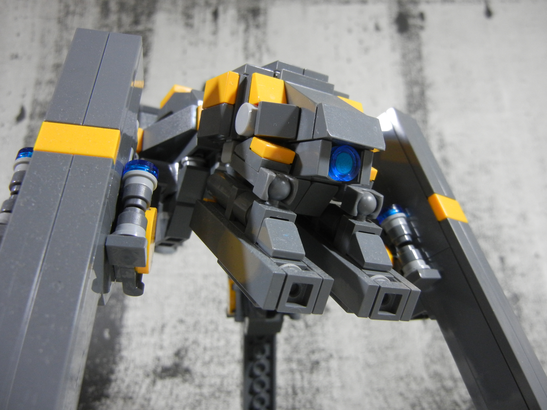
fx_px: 537
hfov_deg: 54.0
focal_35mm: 34
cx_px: 274
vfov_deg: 41.8
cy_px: 205
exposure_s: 1/34.3
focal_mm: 6.2
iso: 400
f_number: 3.6
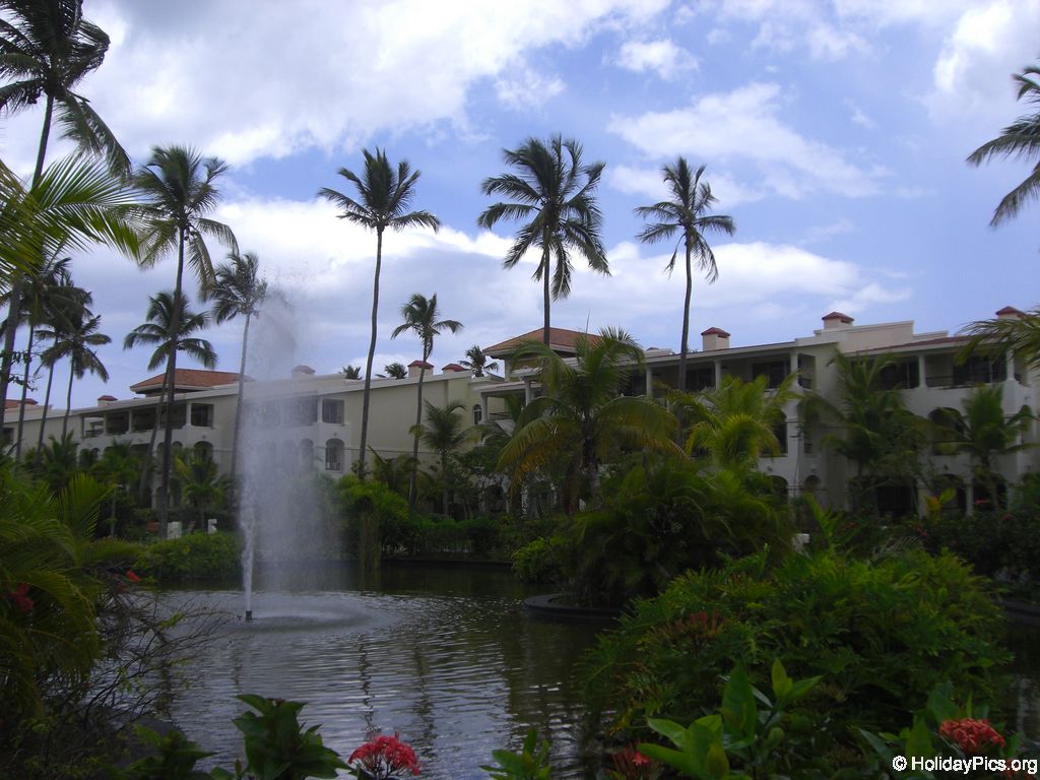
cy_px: 390
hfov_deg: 49.0
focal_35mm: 38
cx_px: 520
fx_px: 1142
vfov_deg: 37.7
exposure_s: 1/200
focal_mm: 6.2
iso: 64
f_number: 8
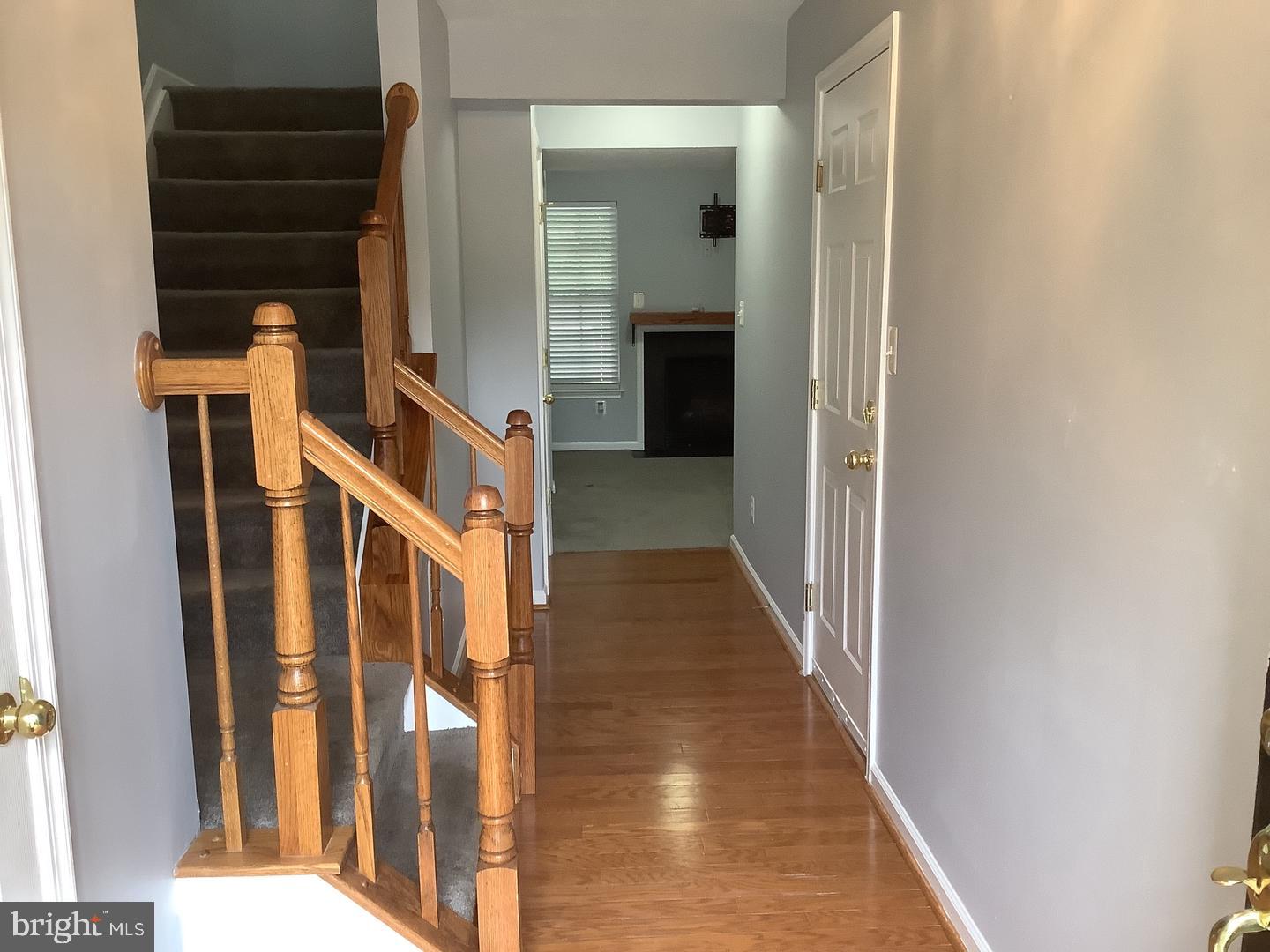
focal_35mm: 31
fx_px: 1137
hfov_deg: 58.4
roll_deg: +0.4
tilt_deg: -10.7
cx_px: 635
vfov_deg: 45.4
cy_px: 476
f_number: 2.4
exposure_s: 1/60
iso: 160
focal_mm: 3.3
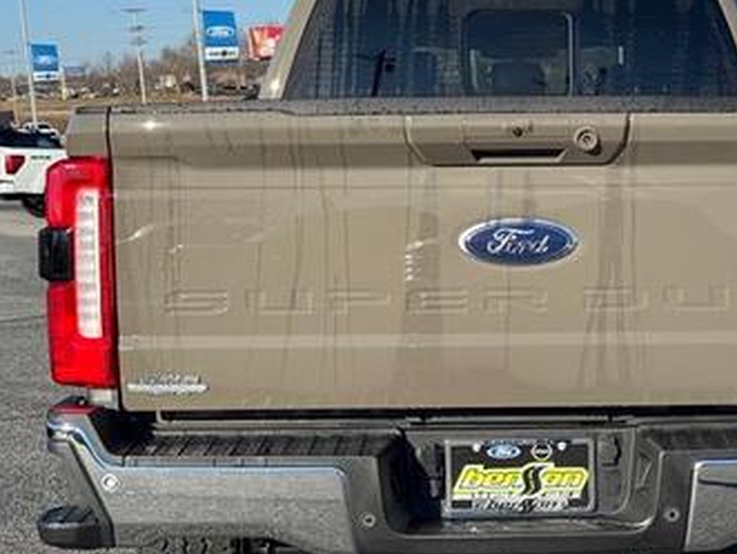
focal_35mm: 73
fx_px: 1556
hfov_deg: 26.4
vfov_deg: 20.2
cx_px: 539
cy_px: 309
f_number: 1.78
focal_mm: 6.76
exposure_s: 1/2959
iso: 64
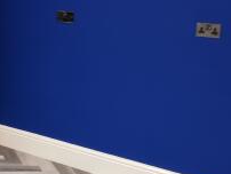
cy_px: 73
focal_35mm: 81
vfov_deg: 18.2
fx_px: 541
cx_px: -19
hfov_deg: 22.8
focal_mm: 2.35
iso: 250
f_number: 2.2
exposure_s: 1/33.3
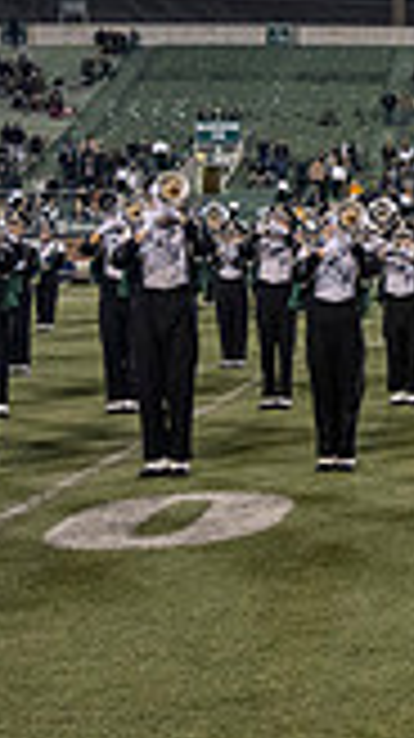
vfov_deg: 23.8
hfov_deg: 12.1
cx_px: 828
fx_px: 1740
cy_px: 241
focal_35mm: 89
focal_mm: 24
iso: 2000
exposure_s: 1/500
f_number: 4
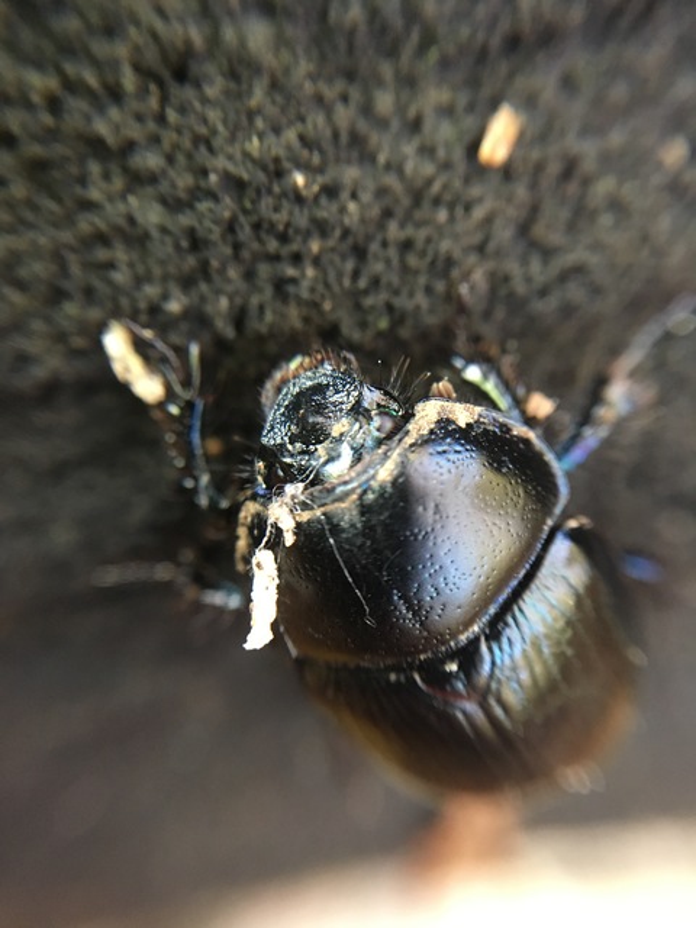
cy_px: 464
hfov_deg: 48.2
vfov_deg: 61.7
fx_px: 777
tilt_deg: -69.1
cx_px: 348
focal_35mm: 29
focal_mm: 4.15
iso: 200
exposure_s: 1/25
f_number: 2.2
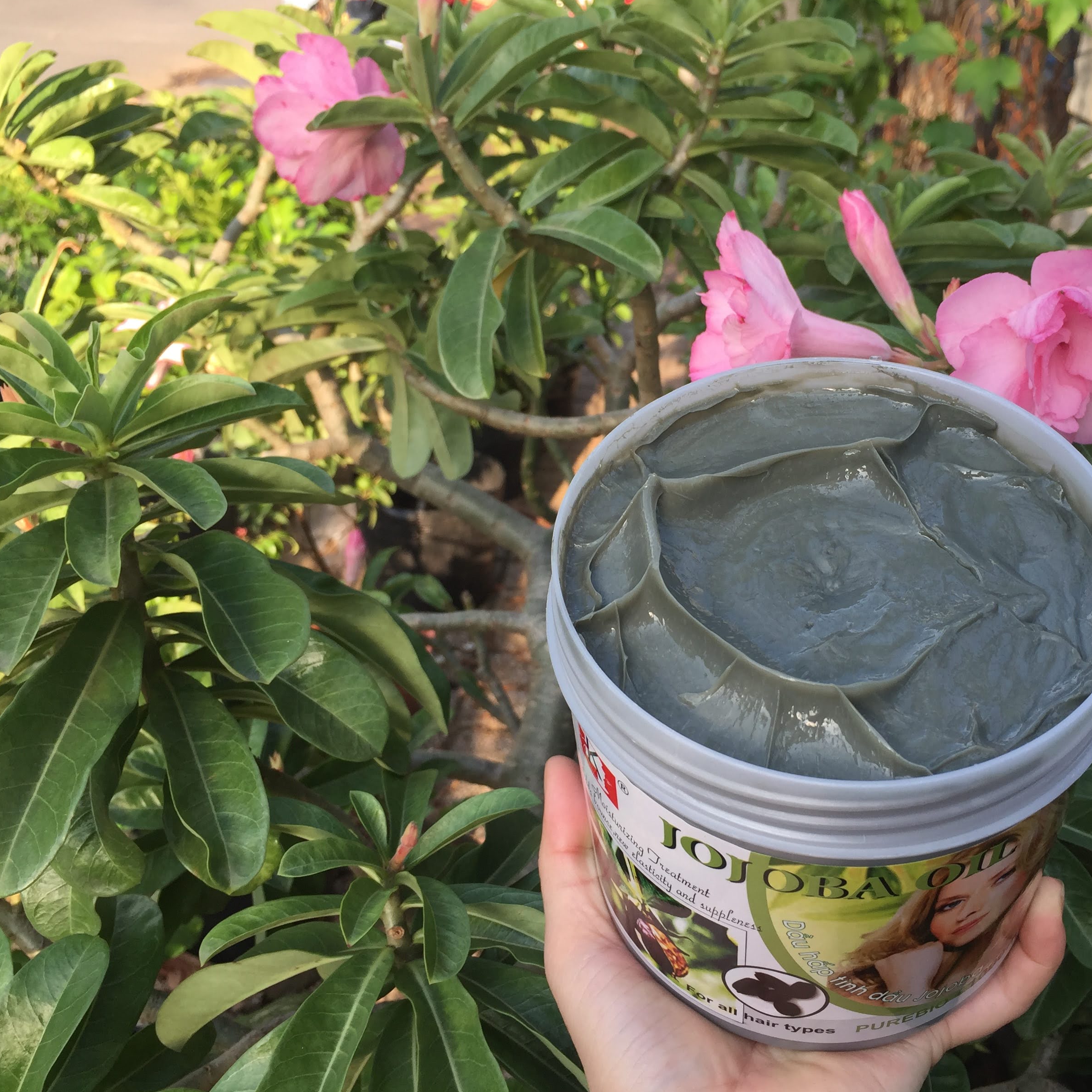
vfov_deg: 47.2
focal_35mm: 35
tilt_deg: -22.1
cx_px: 670
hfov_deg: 46.9
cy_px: 541
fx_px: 1249
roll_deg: -4.0
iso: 32
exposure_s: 1/229
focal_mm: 4.15
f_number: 2.2
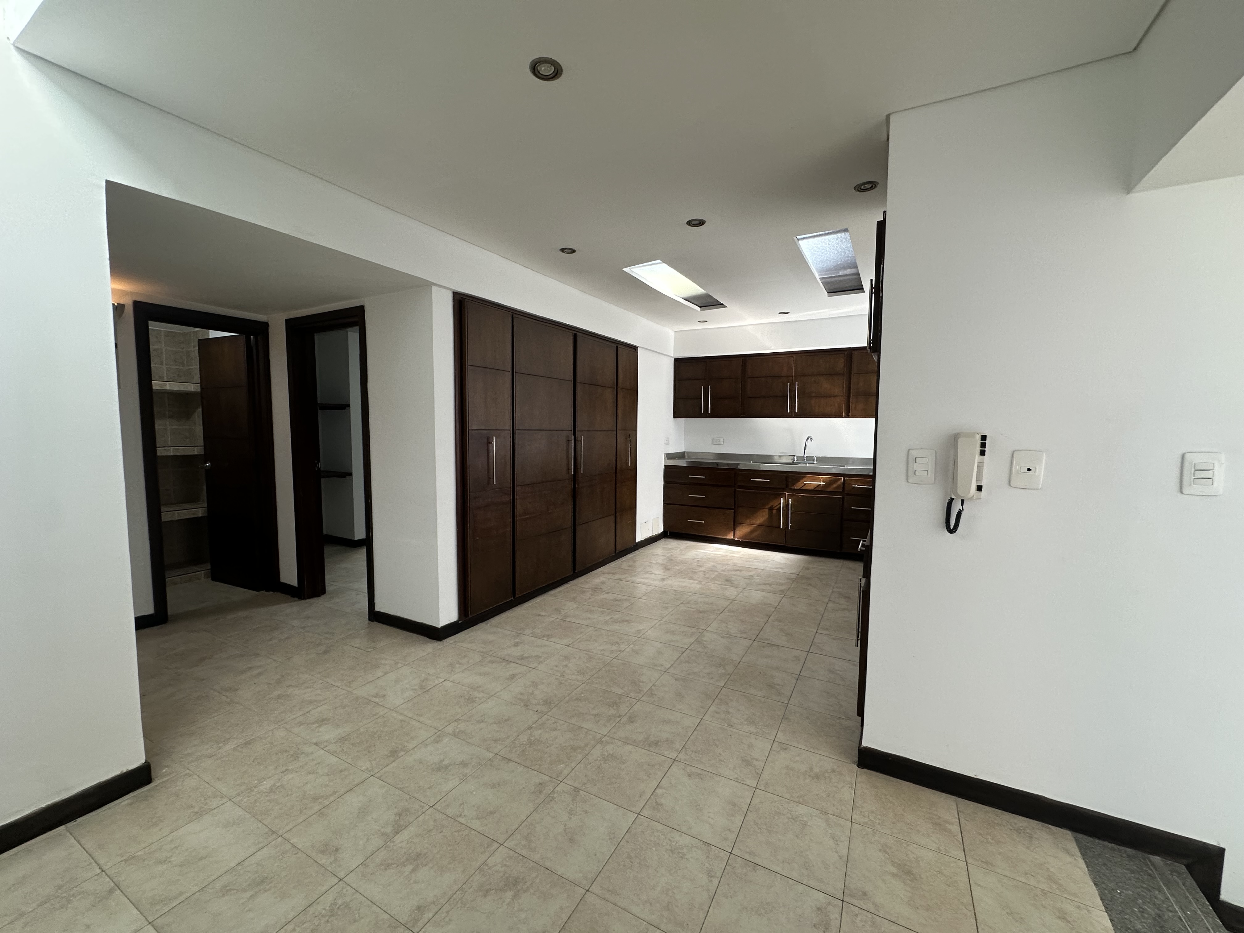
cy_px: 466
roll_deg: +0.4
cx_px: 622
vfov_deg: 85.7
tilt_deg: -3.4
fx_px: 503
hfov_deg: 102.1
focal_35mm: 14
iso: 160
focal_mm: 2.22
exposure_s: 1/120
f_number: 2.2
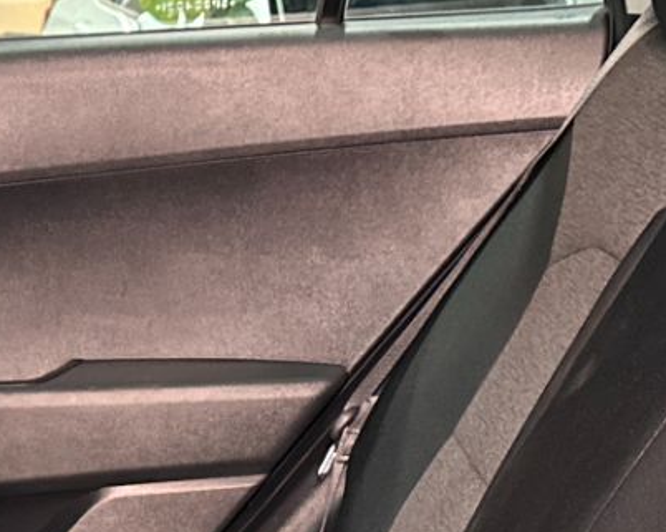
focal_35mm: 112
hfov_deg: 16.4
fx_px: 2206
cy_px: 686
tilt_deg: -18.2
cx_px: -151
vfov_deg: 13.3
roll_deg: -0.9
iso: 640
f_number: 1.78
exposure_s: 1/60
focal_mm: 6.86
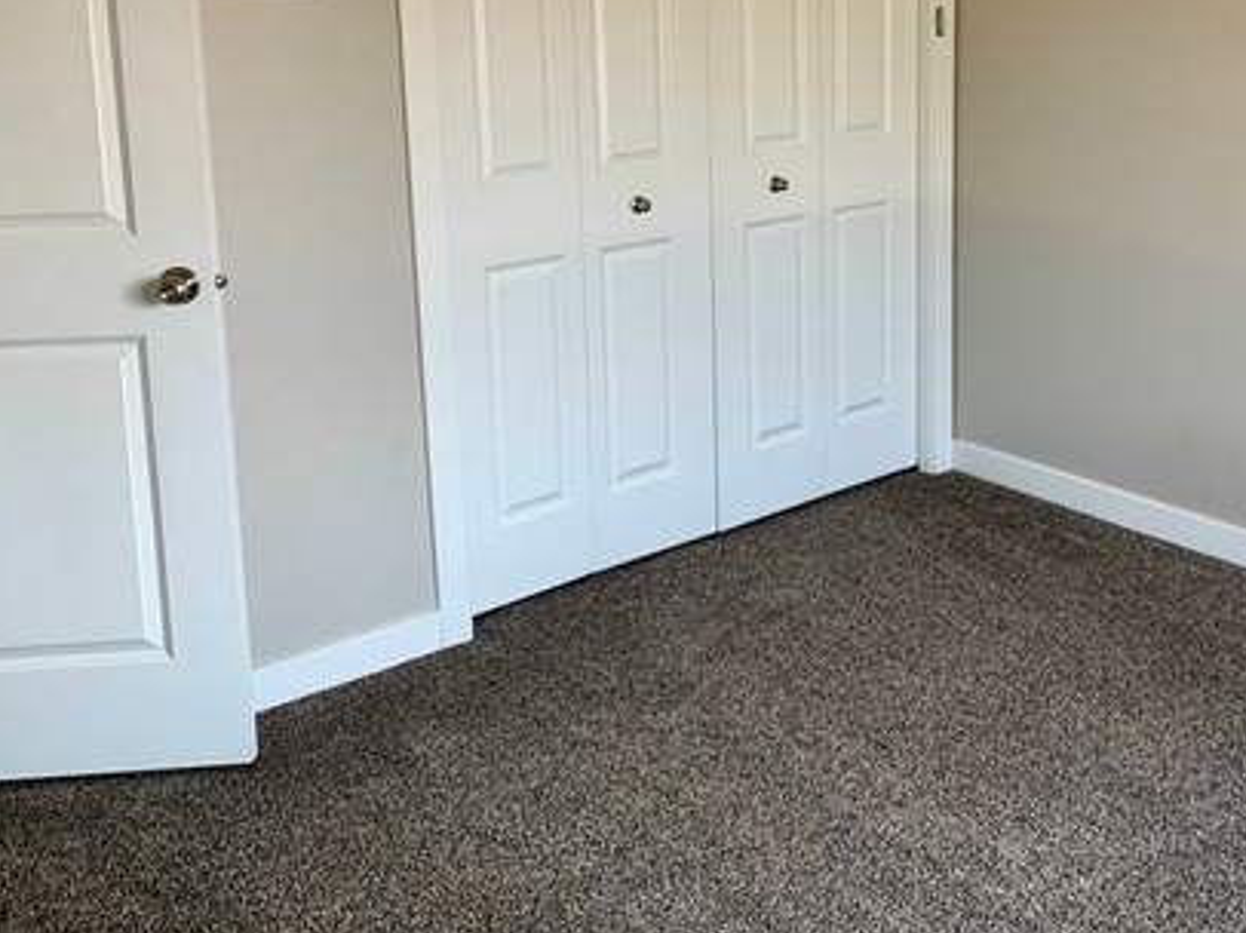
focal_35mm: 41
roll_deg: +0.6
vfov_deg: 34.3
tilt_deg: -10.0
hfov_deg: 45.3
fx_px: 1475
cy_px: 230
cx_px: 804
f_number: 1.8
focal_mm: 4.25
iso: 80
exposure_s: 1/121
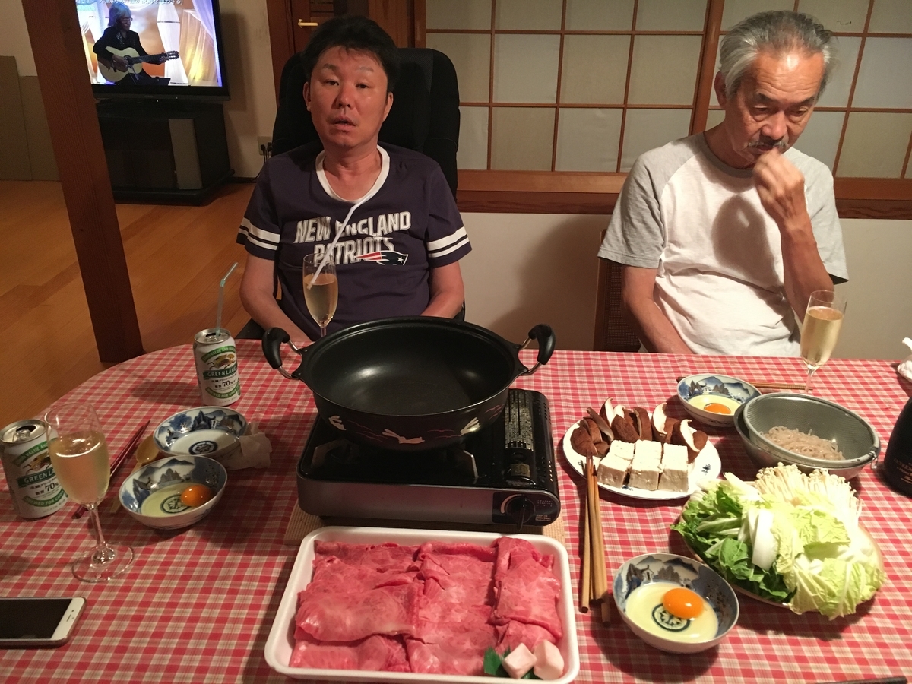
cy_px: 342
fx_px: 764
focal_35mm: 29
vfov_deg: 48.2
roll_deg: -0.2
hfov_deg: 61.7
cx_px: 456
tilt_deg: -26.9
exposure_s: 1/15
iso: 200
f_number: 2.2
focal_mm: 4.15
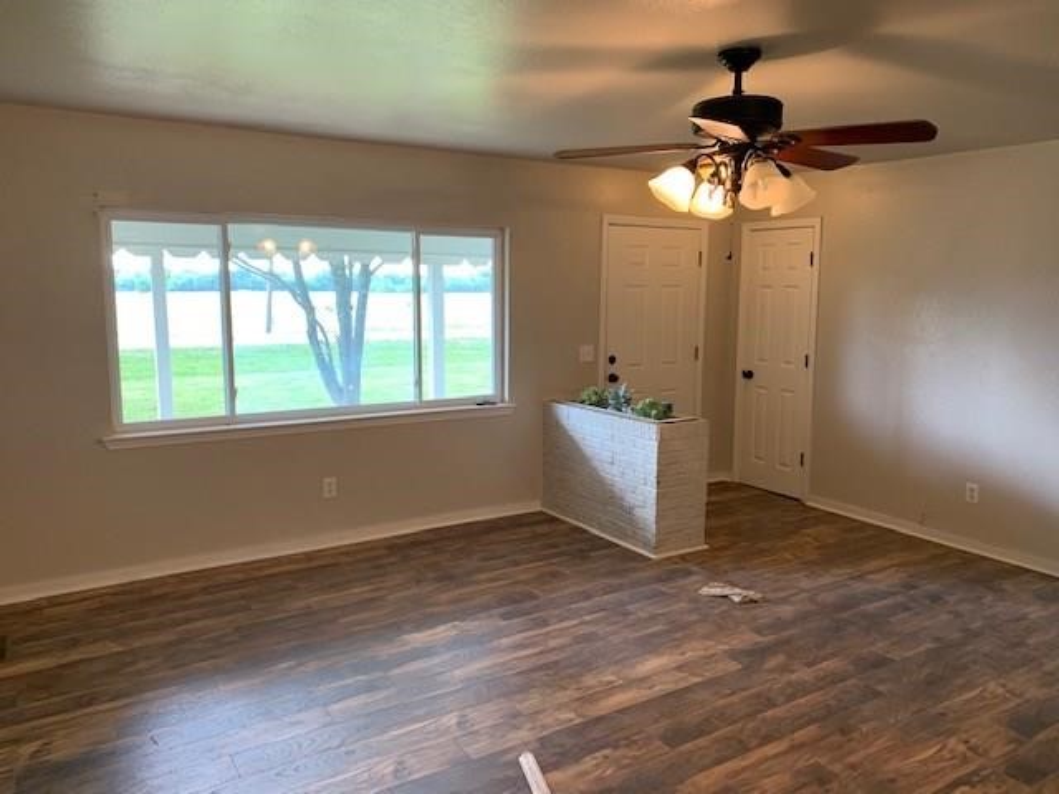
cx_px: 530
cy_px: 397
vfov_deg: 53.1
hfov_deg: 67.3
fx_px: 795
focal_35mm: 26
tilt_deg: -7.1
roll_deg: -0.7
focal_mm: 4.25
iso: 160
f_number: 1.8
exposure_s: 1/60
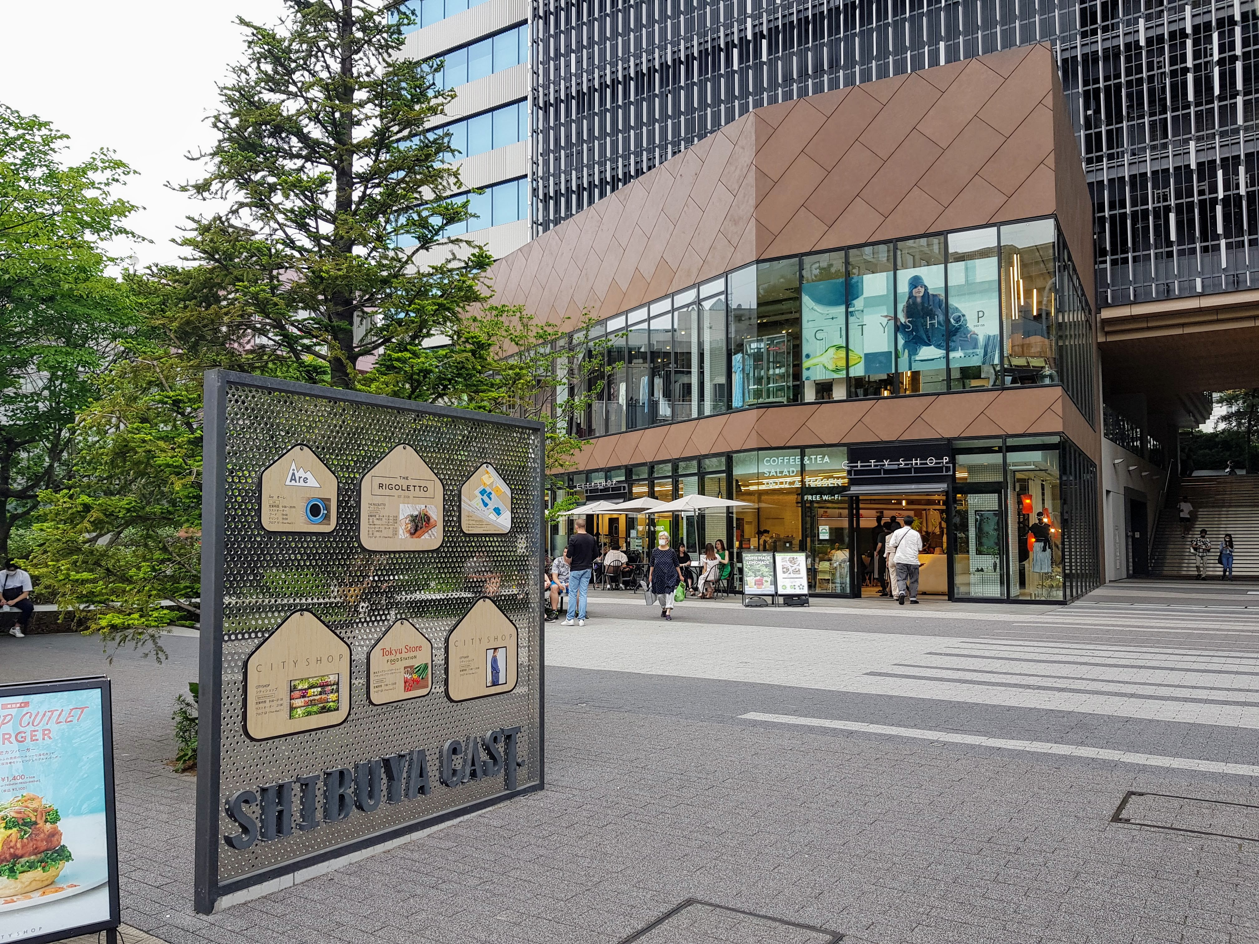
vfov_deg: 53.1
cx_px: 630
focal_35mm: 26
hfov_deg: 67.3
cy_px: 472
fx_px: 946
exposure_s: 1/305
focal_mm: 4.2
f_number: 1.7
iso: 40
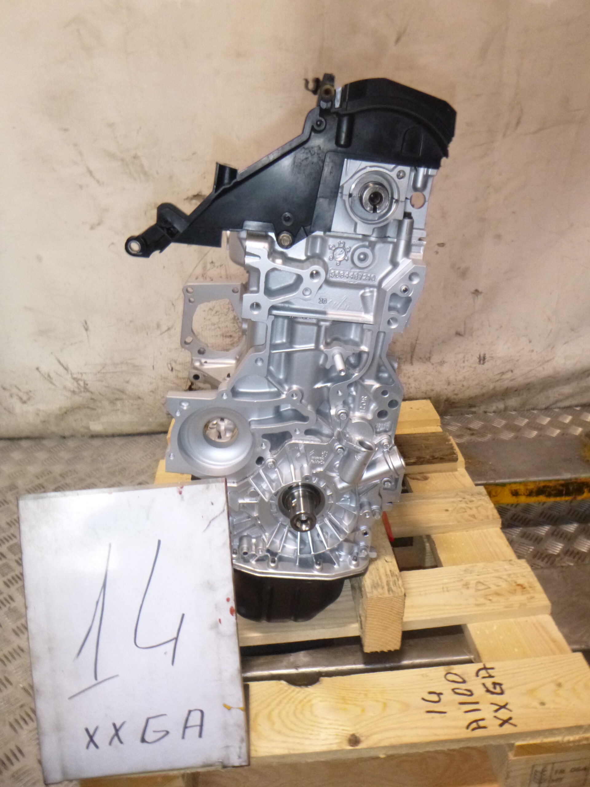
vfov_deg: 69.4
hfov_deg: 54.9
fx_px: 568
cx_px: 295
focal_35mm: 25
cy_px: 394
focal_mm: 4.5
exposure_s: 1/60
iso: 400
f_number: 3.9
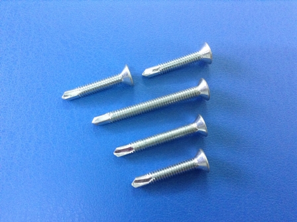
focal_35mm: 33
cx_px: 148
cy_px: 111
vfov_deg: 42.9
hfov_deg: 55.4
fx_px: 283
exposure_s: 1/25
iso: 250
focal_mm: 3.3
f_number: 2.4
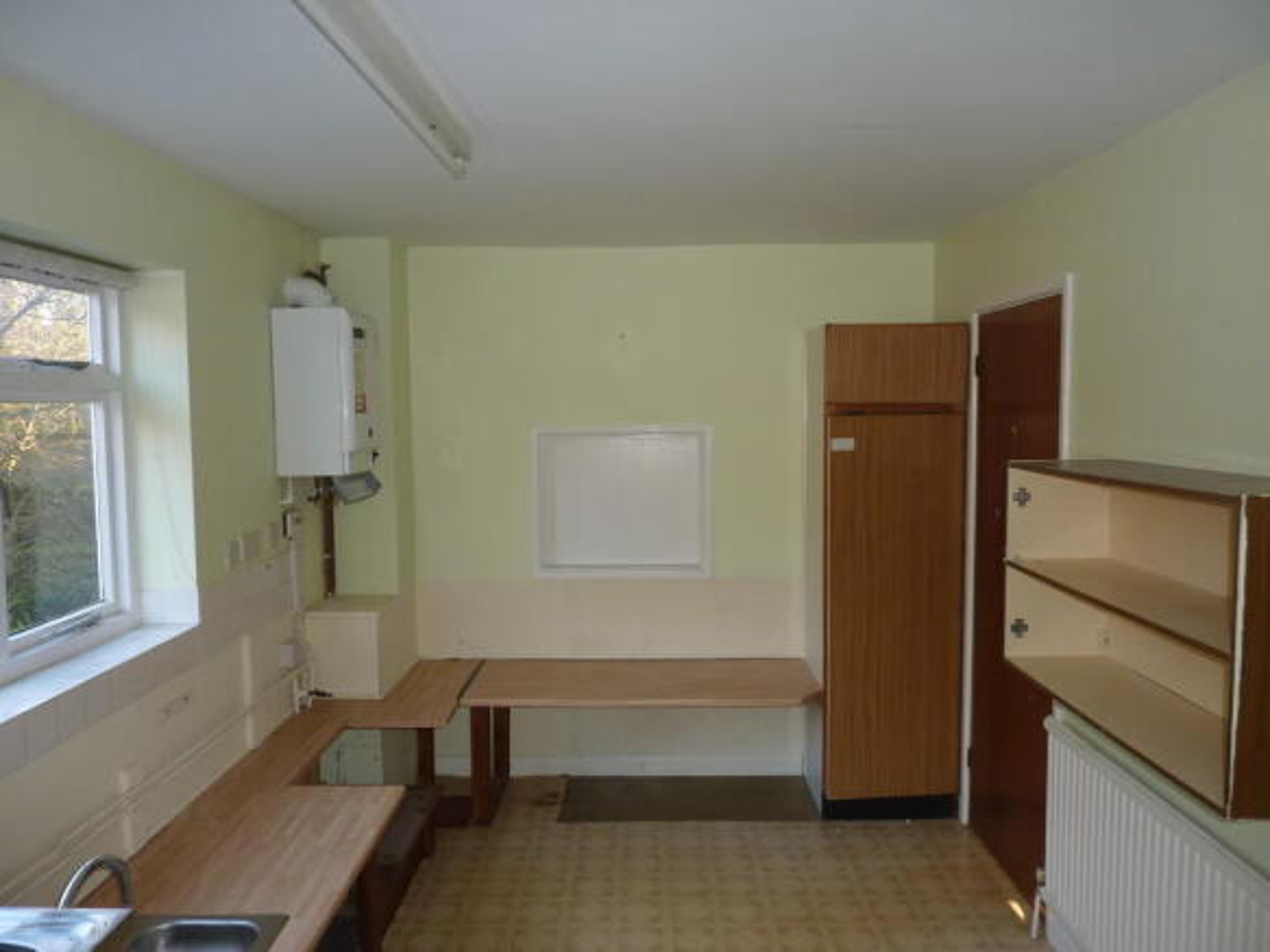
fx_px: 917
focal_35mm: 25
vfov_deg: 54.9
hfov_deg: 69.4
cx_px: 635
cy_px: 476
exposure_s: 1/30
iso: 125
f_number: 3.3
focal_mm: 4.1
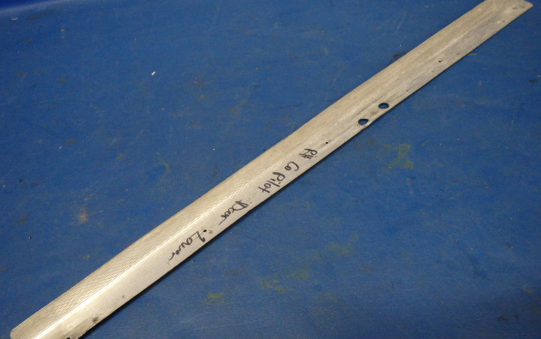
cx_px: 270
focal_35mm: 30
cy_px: 177
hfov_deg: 62.9
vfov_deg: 41.9
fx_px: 442
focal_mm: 5
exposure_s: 1/30
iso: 640
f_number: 3.9
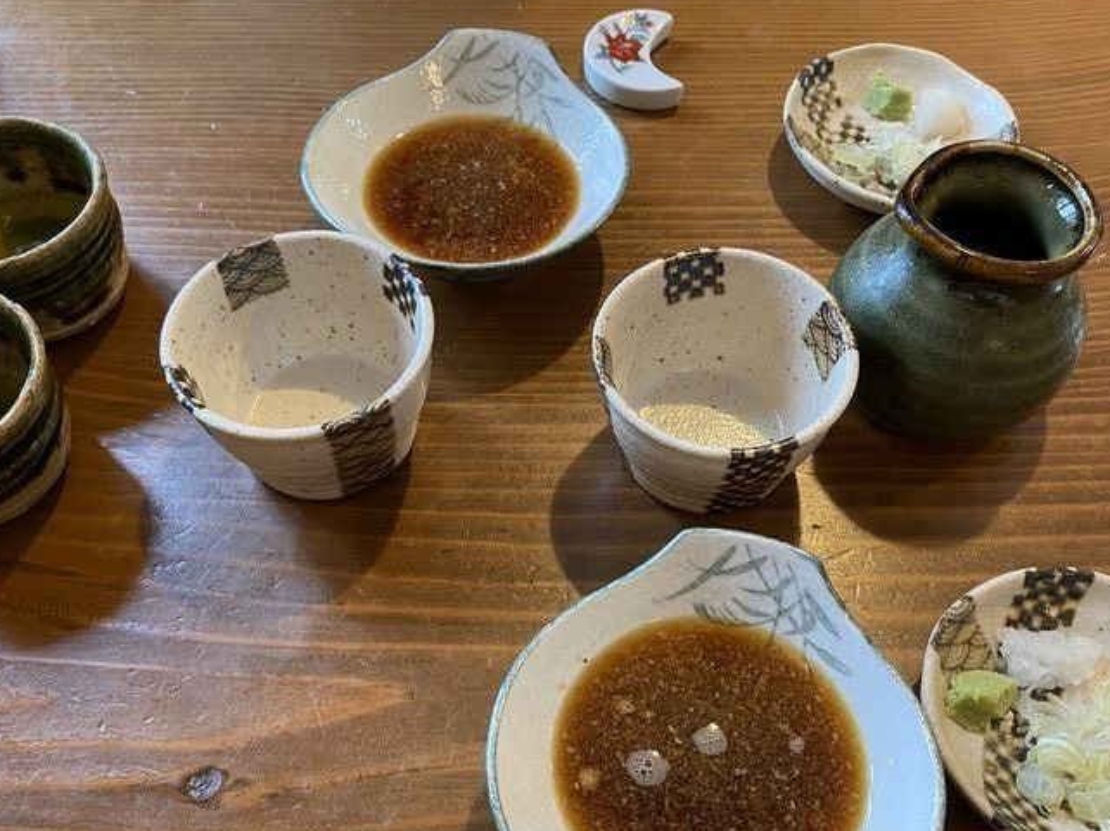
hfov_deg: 55.3
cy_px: 509
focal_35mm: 33
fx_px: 1058
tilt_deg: -58.4
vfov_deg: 42.7
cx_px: 582
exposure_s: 1/50
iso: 160
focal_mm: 4.25
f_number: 1.8
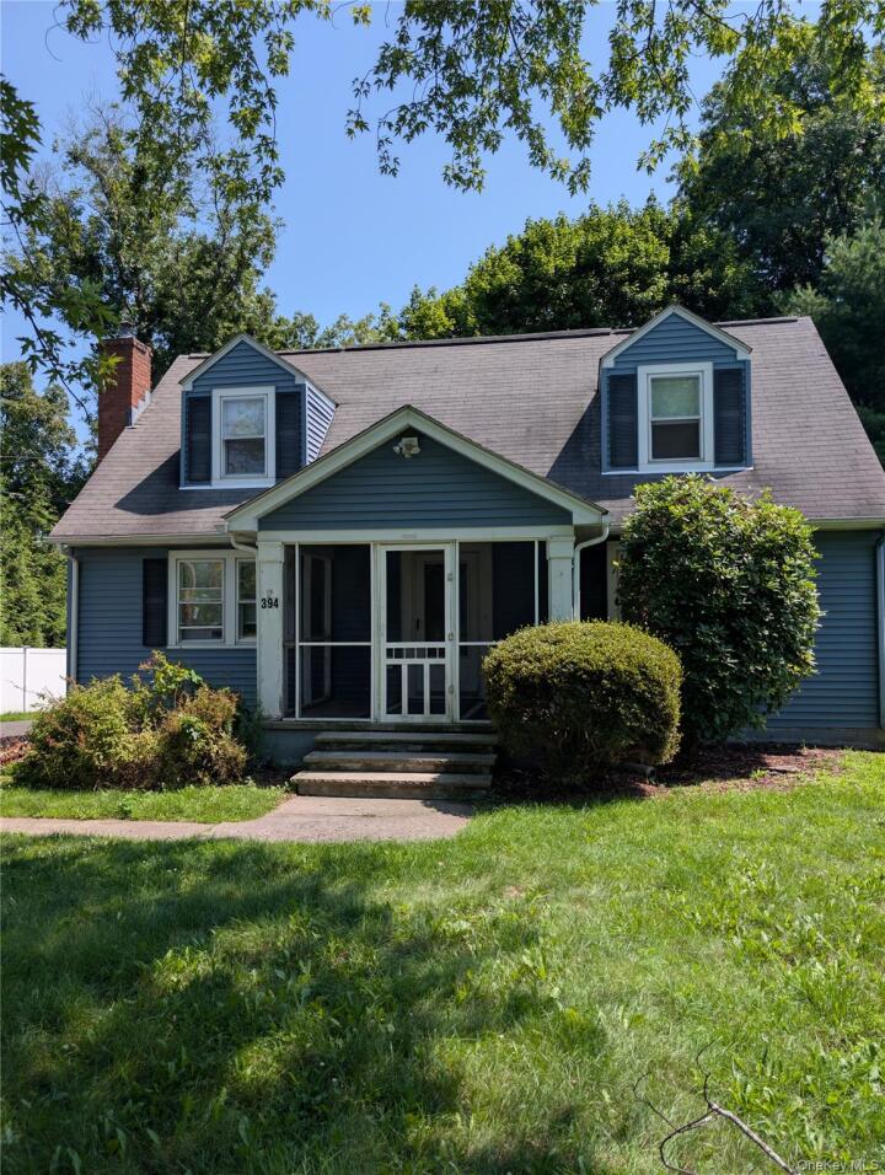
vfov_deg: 71.5
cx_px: 442
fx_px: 816
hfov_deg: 56.9
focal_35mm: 24
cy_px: 588
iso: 22
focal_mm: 6.9
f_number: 1.68
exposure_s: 1/803
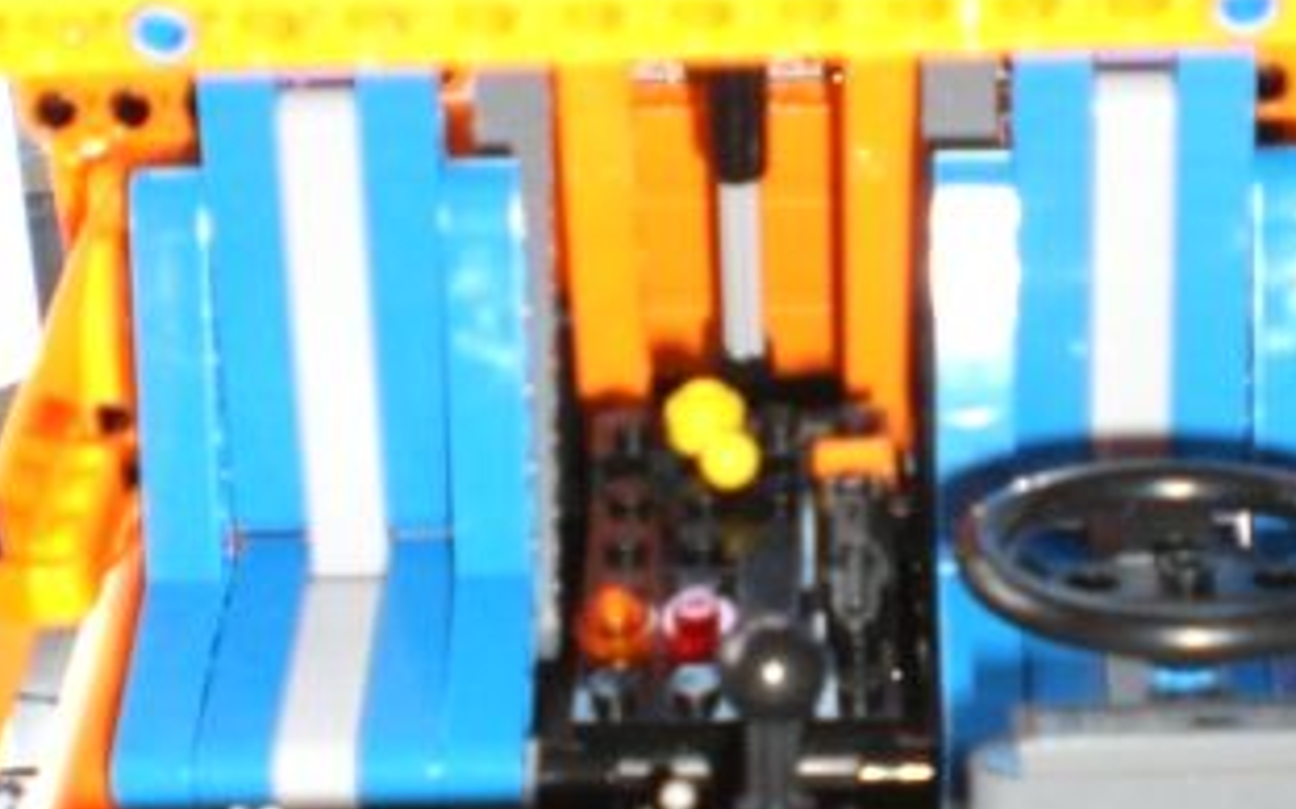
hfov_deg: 24.9
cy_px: 450
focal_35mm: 83
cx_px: 721
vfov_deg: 15.7
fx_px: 2930
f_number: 3.1
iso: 200
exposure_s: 1/60
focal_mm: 6.3
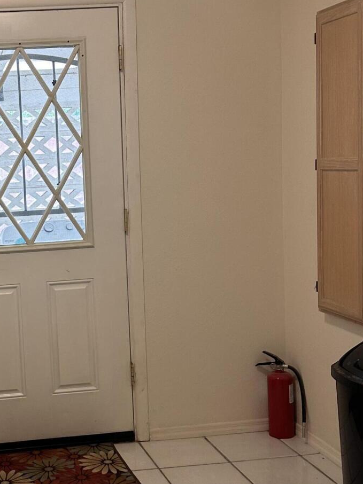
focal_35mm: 53
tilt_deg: -5.9
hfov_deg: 26.3
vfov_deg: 36.2
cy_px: 248
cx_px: 18
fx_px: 741
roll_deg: +2.8
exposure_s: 1/60
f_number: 1.78
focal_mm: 6.86
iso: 125
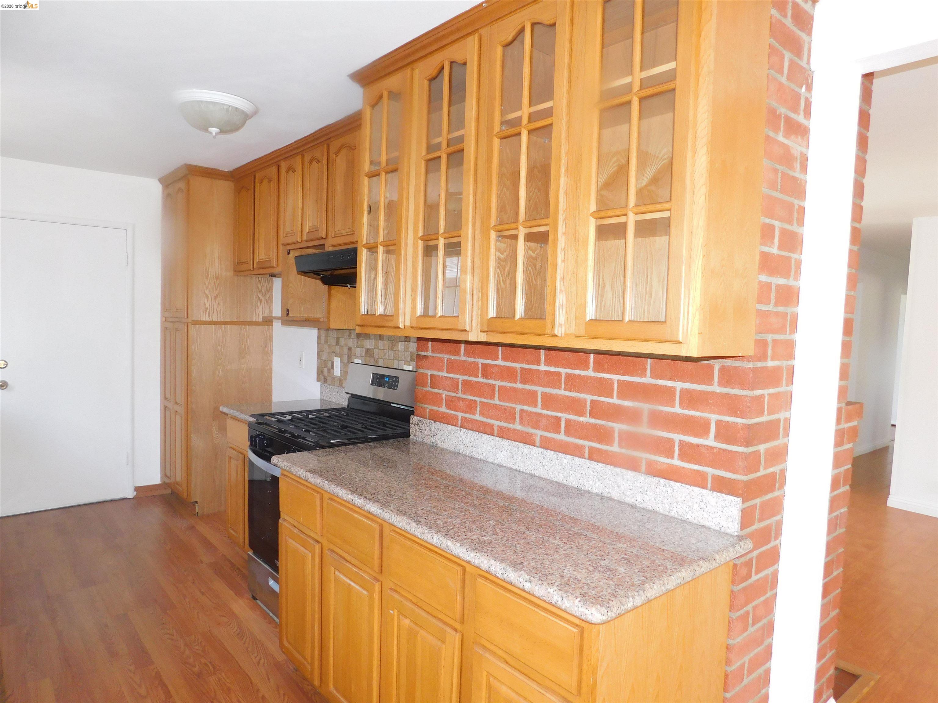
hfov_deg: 73.9
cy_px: 352
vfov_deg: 58.9
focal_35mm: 23
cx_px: 469
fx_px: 623
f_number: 3
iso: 200
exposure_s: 1/30
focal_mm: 4
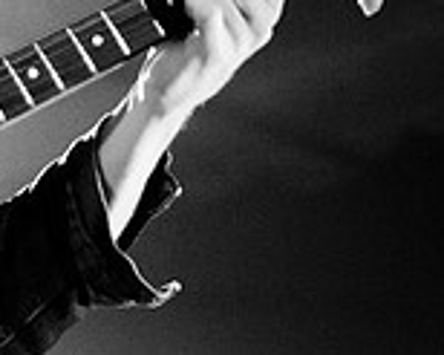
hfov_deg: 11.5
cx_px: -277
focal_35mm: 159
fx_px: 2088
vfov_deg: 9.6
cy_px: -22
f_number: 1.8
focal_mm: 30
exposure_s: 1/250
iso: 1000
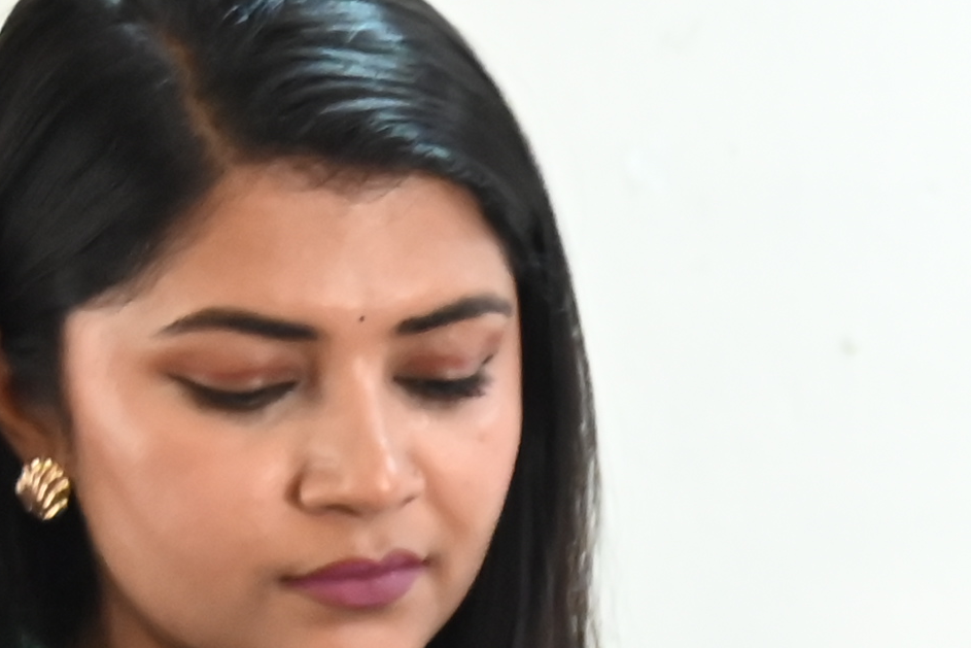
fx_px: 5853
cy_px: 1357
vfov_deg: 6.1
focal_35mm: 217
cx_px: 1587
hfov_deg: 9.2
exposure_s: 1/60
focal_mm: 34
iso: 3200
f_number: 4
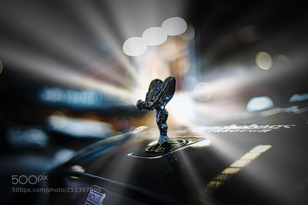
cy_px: 102
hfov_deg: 54.4
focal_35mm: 35
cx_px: 154
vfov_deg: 37.9
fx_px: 300
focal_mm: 35
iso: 200
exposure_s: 1/40
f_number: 1.4
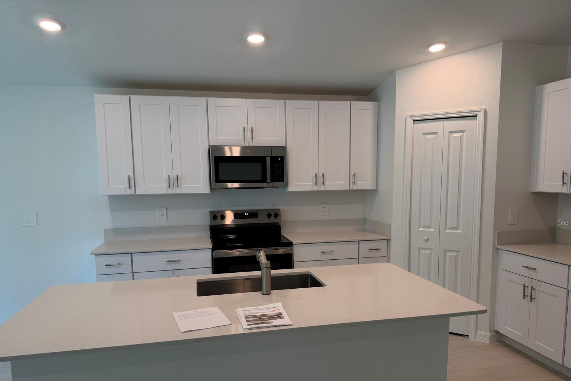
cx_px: 296
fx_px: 412
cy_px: 222
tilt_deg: -6.6
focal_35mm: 26
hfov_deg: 69.4
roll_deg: +1.1
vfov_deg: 49.3
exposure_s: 1/120
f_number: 1.78
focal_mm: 6.76
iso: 100
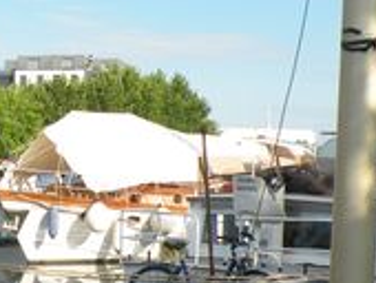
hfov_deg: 23.5
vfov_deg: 17.8
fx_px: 881
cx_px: 44
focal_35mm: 81
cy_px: 280
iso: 64
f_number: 5.6
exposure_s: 1/206
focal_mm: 4.7
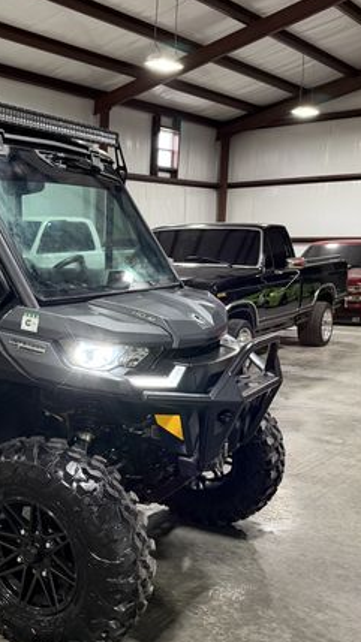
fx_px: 664
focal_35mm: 39
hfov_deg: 27.9
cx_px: -31
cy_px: 341
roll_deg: +3.2
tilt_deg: -7.3
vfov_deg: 51.6
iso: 320
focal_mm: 6.76
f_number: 1.78
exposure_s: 1/60
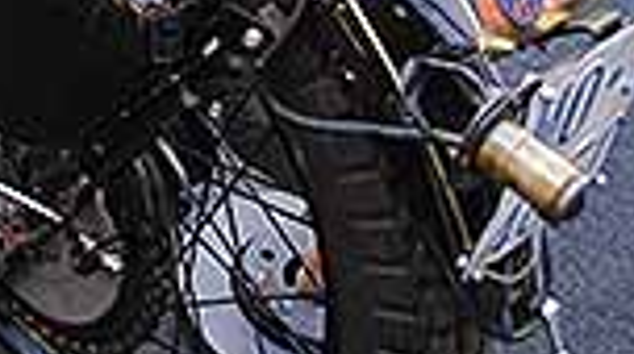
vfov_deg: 12.2
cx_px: -75
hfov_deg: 22.1
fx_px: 1528
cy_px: -267
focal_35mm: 91
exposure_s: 1/30
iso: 200
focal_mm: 18
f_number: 3.5
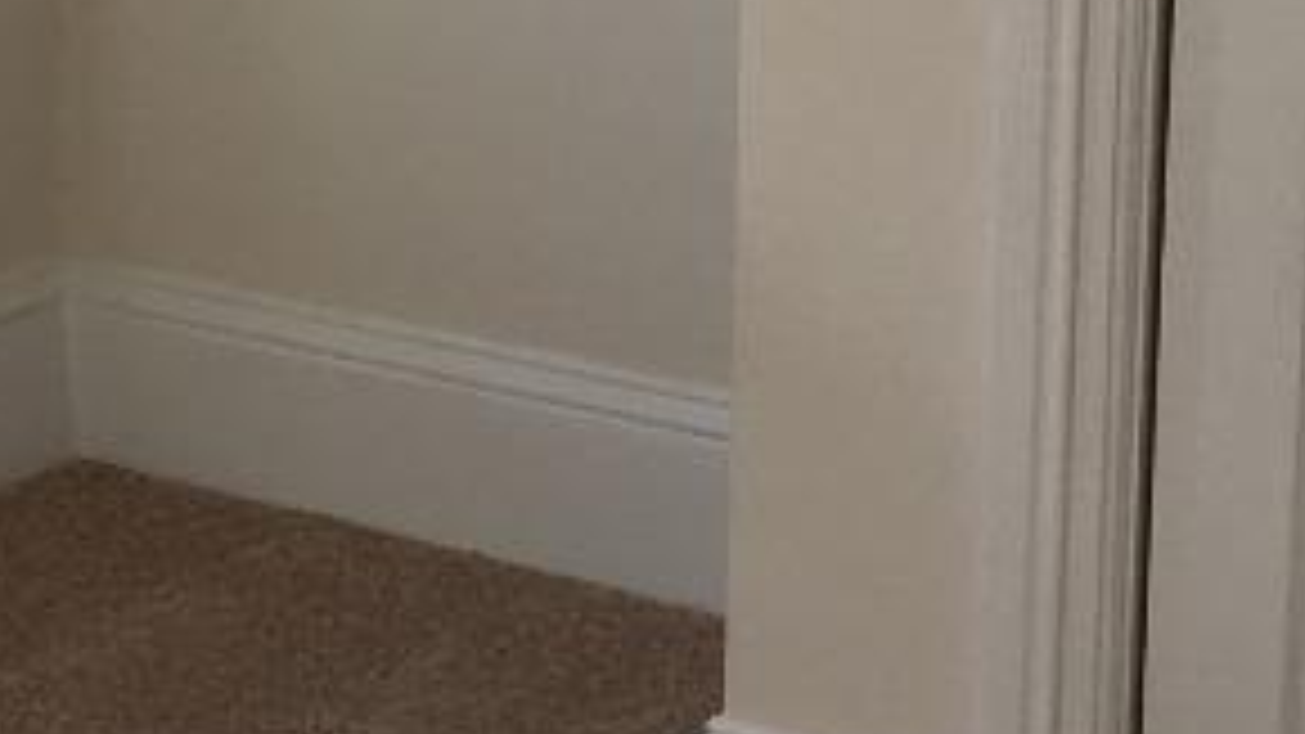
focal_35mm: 157
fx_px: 5432
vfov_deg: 7.7
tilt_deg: -12.5
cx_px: -387
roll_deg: +0.9
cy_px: -90
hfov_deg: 13.2
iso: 25
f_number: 2.2
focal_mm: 4.15
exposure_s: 1/159
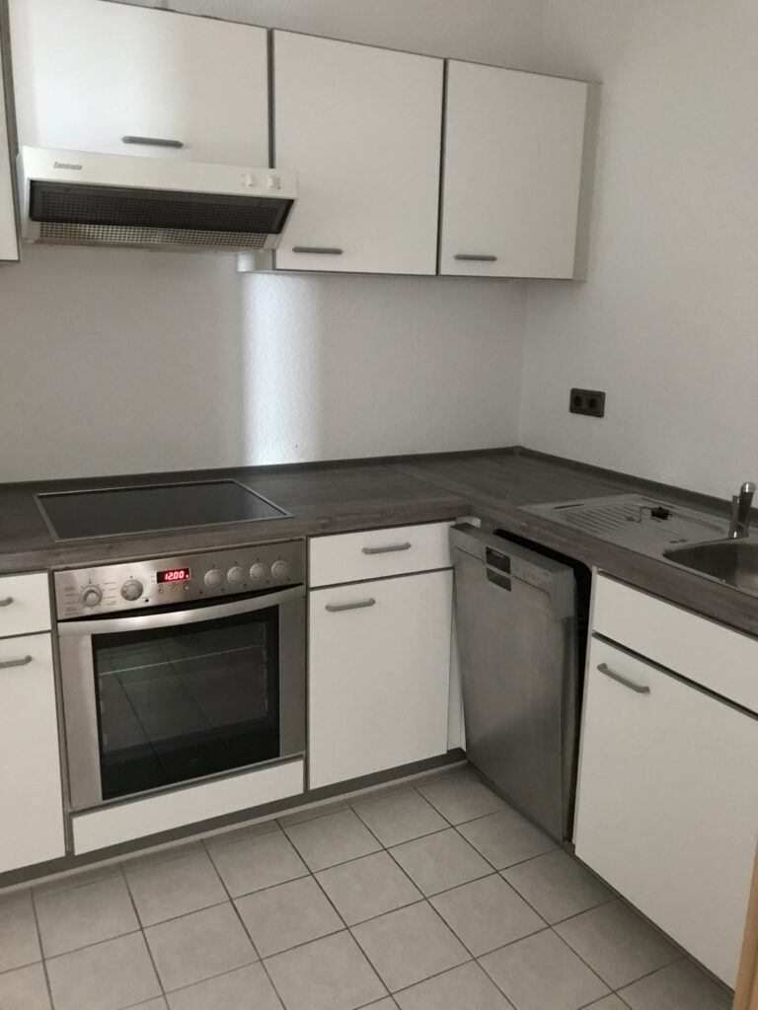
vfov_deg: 63.4
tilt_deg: -13.6
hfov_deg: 49.7
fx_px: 818
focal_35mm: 28
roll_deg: -1.6
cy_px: 505
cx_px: 379
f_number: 1.8
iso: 100
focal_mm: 3.99
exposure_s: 1/4
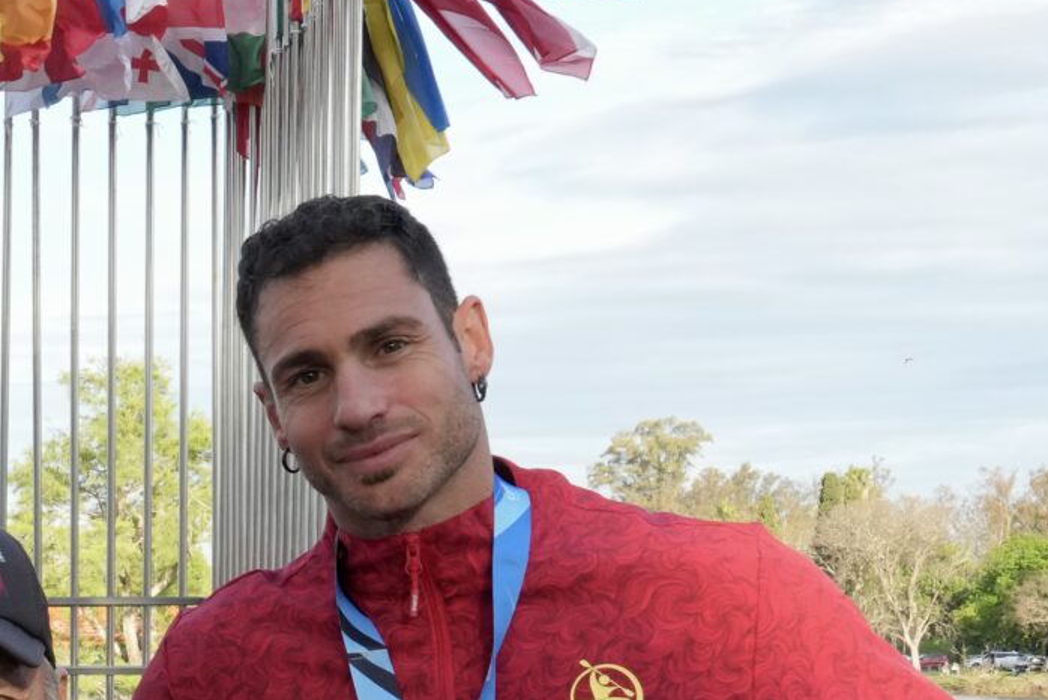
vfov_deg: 15.3
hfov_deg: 21.5
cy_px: 663
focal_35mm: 88
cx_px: -192
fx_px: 2563
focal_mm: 24
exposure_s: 1/320
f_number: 13
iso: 1250
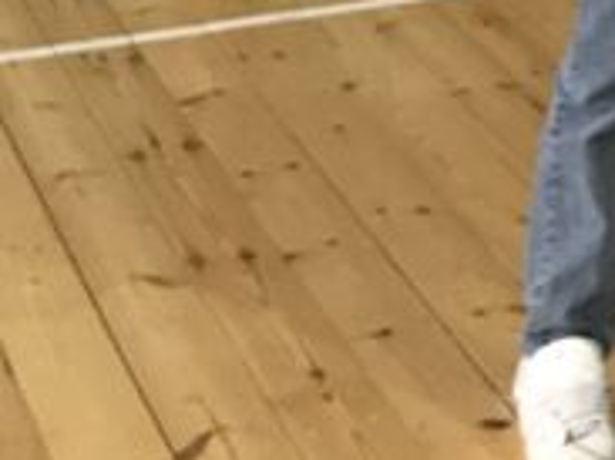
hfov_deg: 11.2
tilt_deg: -8.8
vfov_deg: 9.1
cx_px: 1317
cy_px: -279
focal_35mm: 157
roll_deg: -0.4
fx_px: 2787
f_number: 1.8
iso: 40
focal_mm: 3.99
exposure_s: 1/33
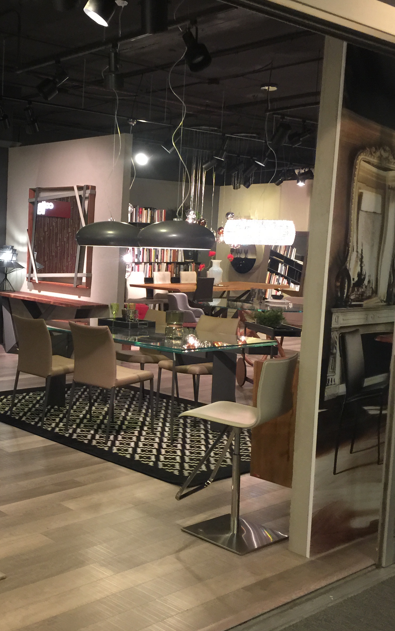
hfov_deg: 29.6
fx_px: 723
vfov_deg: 47.2
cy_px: 321
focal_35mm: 42
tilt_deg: -5.8
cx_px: 59
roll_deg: -2.6
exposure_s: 1/15
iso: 100
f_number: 2.2
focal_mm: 4.15
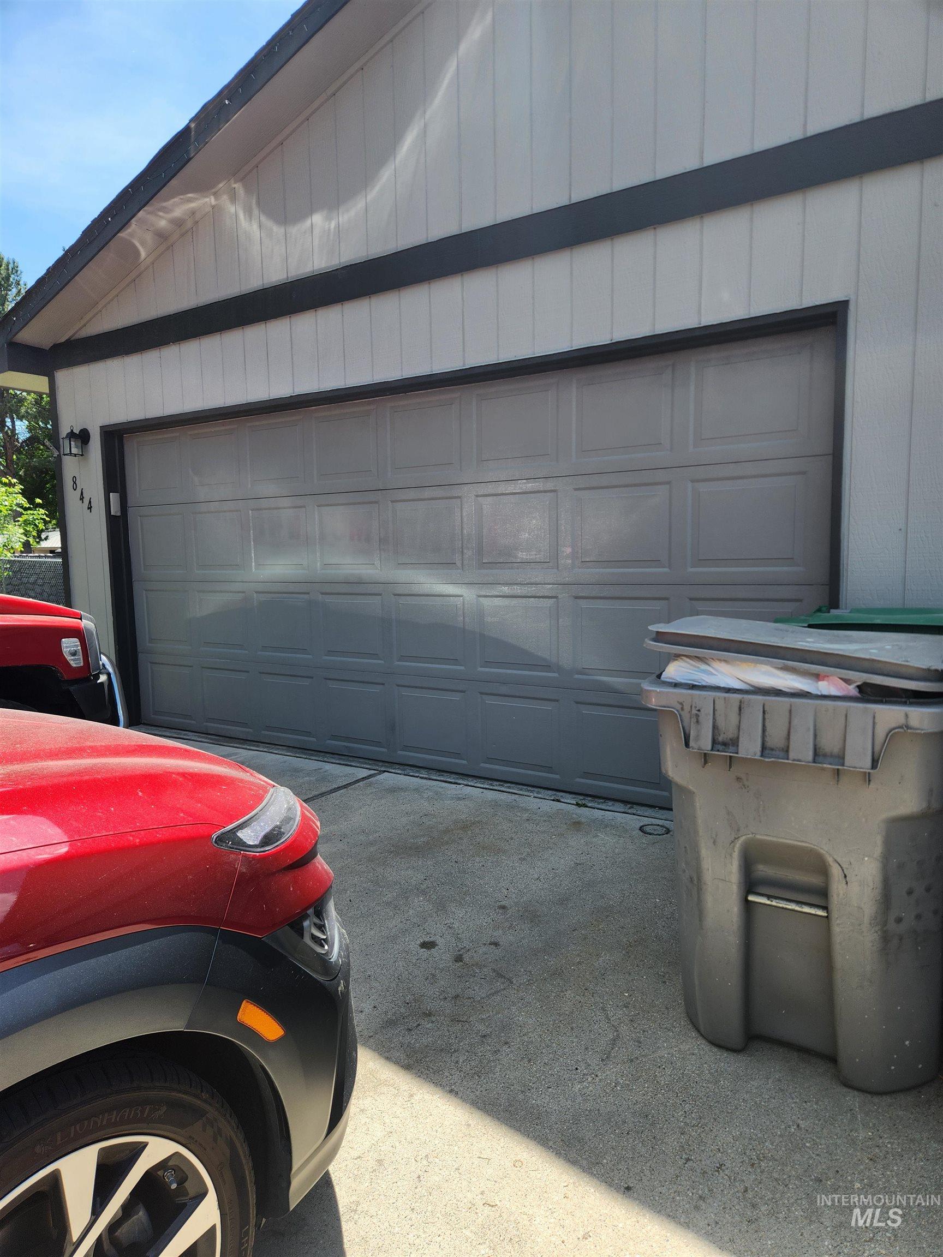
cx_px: 472
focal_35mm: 23
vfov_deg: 73.9
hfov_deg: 58.9
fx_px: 835
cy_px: 628
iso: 20
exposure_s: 1/769
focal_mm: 5.4
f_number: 1.8
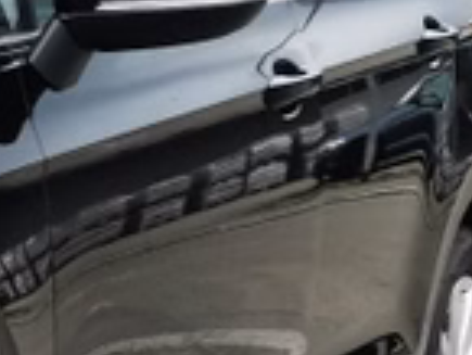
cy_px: 218
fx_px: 3685
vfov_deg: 5.5
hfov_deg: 7.0
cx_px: -573
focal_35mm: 270
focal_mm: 5.58
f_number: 1.8
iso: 160
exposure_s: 1/100
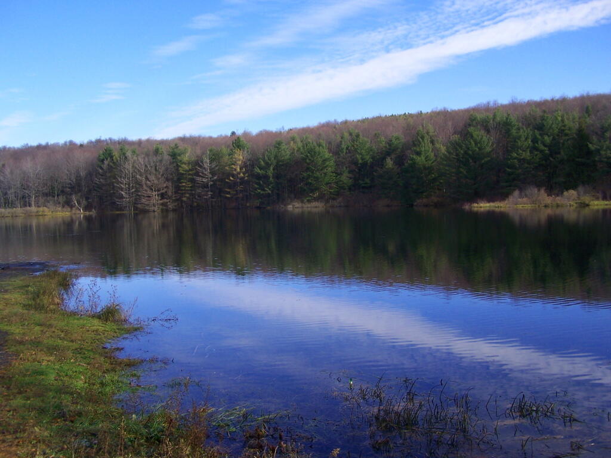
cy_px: 229
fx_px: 706
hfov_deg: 46.8
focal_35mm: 40
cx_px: 306
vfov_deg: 36.0
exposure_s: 1/640
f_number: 2.8
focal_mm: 6.7
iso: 80
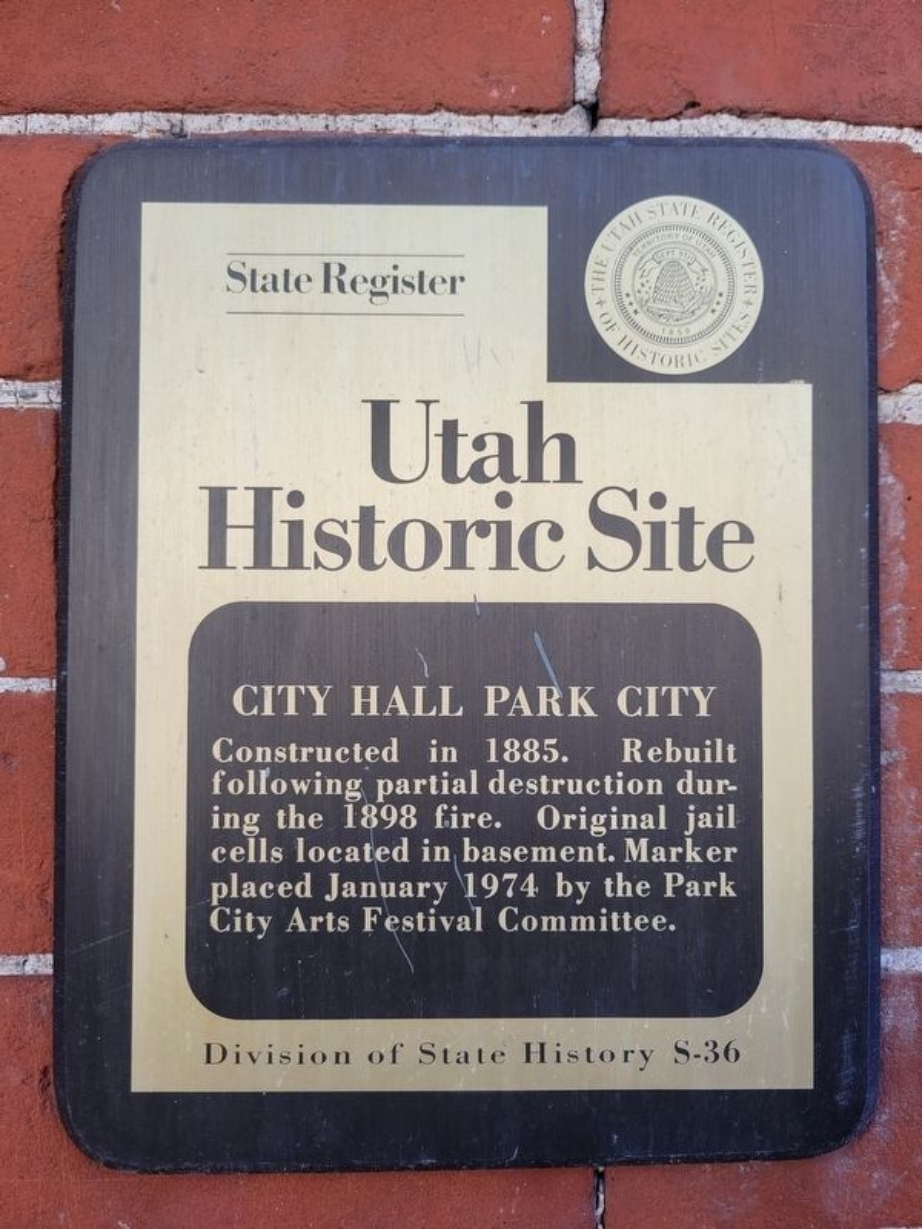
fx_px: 923
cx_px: 461
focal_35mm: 26
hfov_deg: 53.1
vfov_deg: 67.3
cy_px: 614
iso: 40
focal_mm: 5.4
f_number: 1.8
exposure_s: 1/247
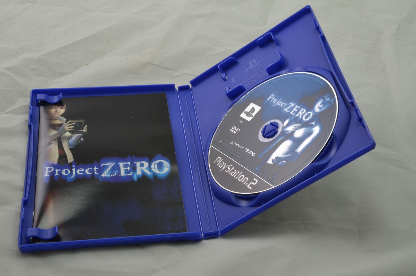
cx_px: 208
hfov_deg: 33.5
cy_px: 138
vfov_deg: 22.5
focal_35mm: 60
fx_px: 692
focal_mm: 40
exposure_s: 1/2
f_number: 20
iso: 100
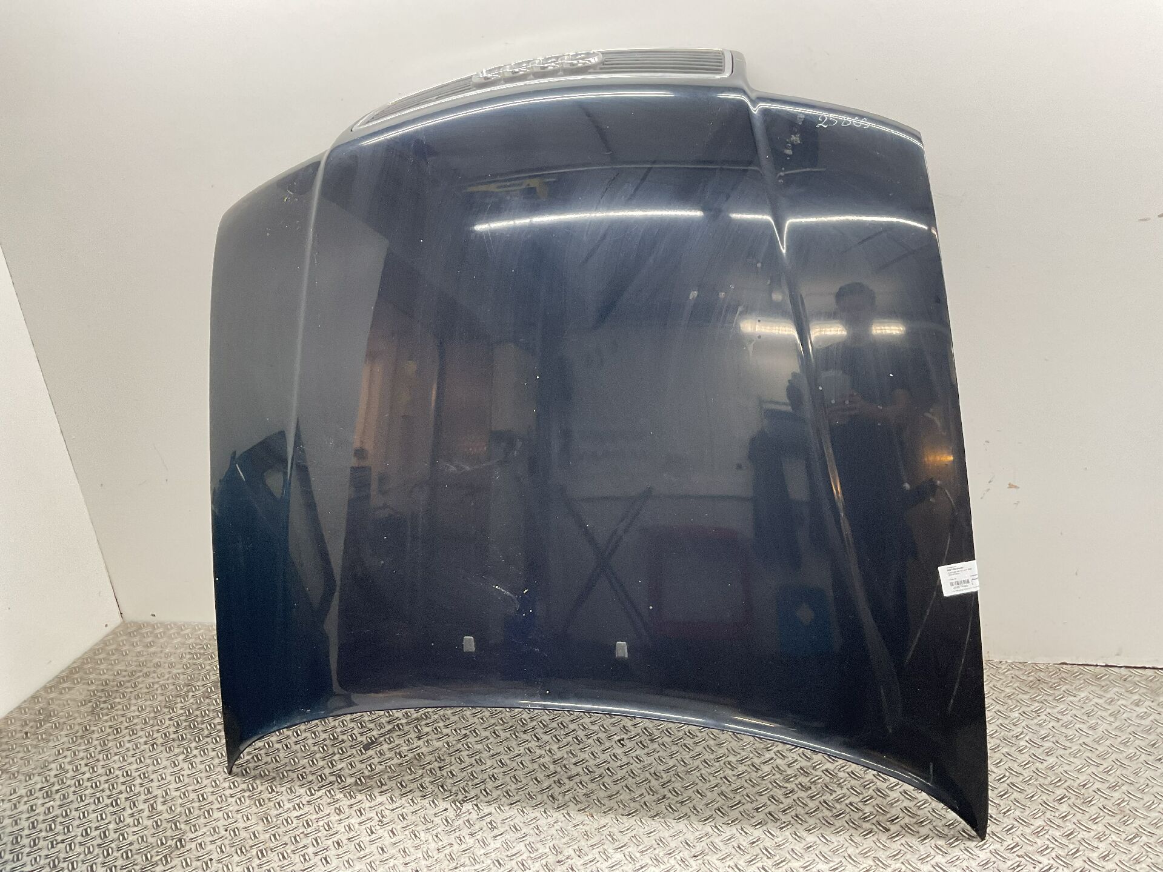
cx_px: 582
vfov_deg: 48.2
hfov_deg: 61.7
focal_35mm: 29
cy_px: 436
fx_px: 974
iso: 64
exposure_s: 1/50
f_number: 1.8
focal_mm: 3
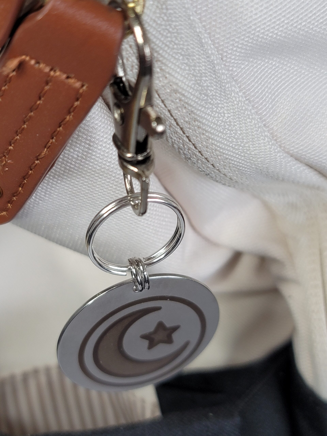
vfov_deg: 69.4
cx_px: 164
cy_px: 218
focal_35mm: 25
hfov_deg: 54.9
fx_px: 315
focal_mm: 7
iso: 125
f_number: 1.8
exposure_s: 1/120
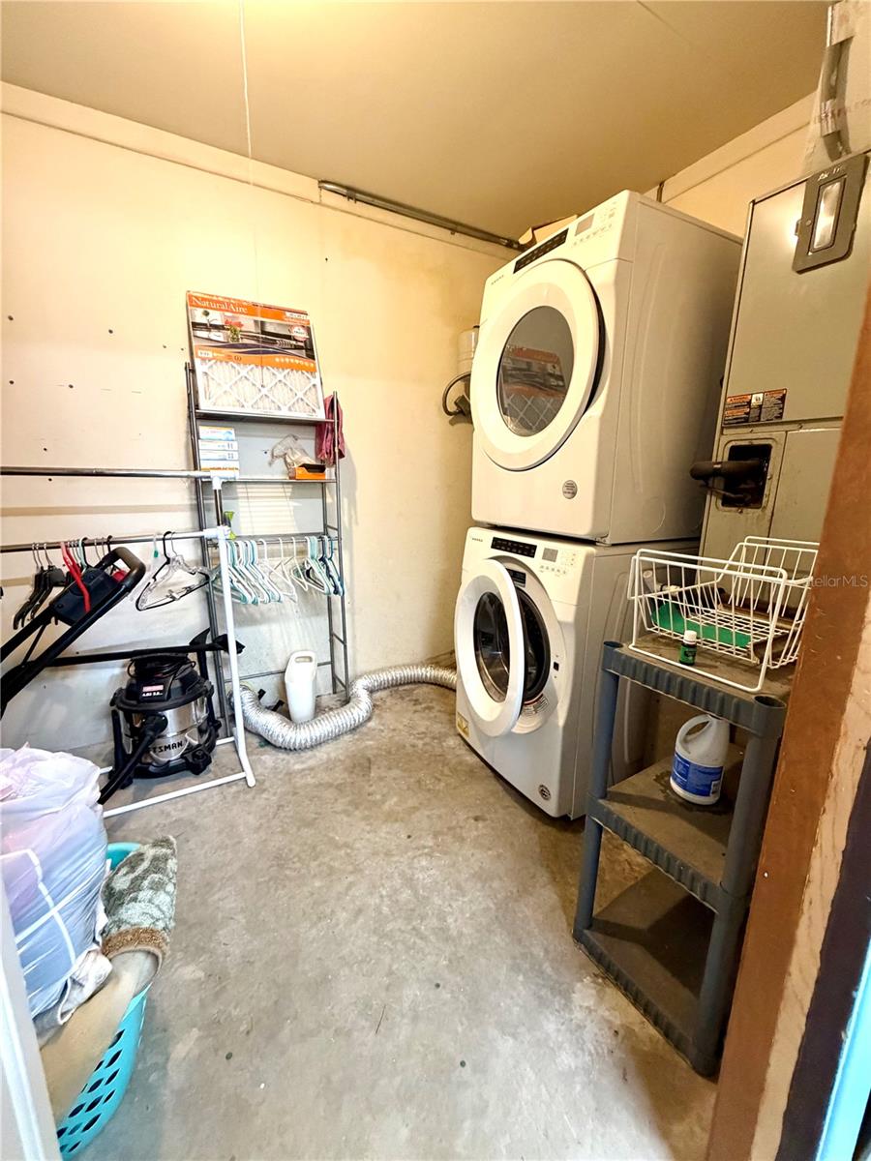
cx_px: 436
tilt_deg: -10.7
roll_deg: -0.7
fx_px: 470
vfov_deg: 102.1
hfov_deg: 85.7
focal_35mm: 14
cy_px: 580
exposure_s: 1/60
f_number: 2.2
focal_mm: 2.22
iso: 640
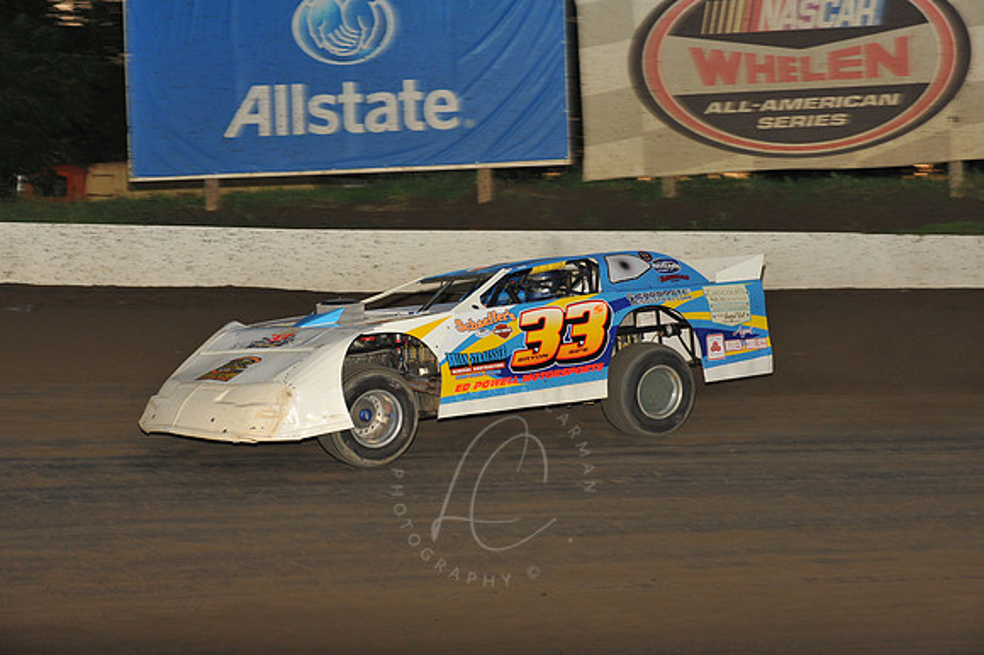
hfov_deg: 20.4
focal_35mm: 100
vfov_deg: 13.7
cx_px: 492
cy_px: 328
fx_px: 2732
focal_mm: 100
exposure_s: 1/320
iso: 1000
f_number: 7.1
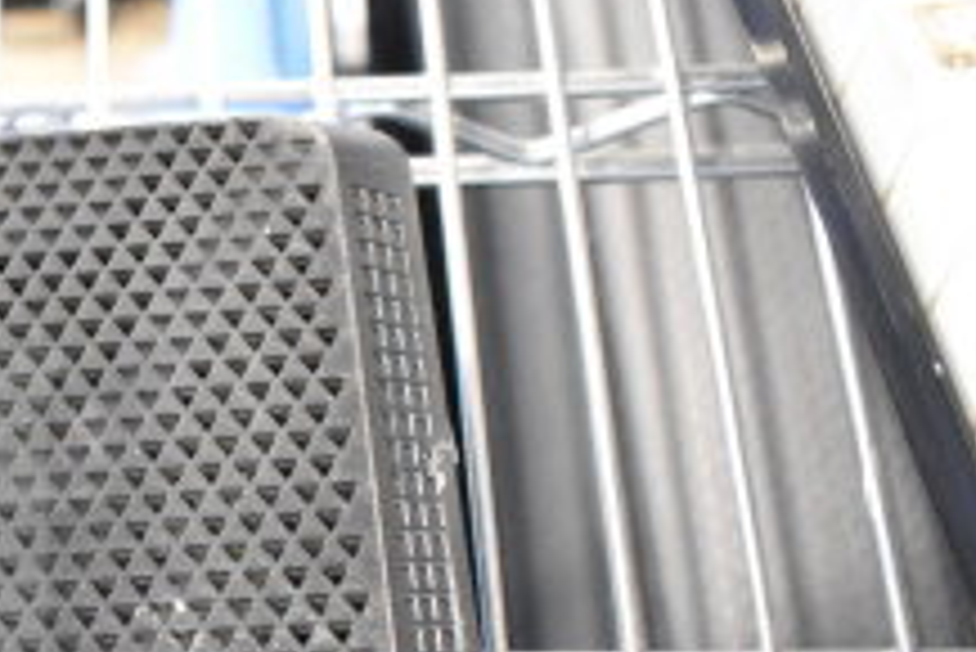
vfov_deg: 15.1
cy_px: 708
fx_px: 2398
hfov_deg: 20.7
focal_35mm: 88
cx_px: -342
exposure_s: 1/30
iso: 7200
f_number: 3.8
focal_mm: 21
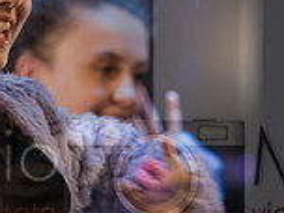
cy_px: 175
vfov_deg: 1.9
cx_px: 190
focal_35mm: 797
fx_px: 6539
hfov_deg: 2.5
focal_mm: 200
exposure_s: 1/125
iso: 1250
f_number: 2.8
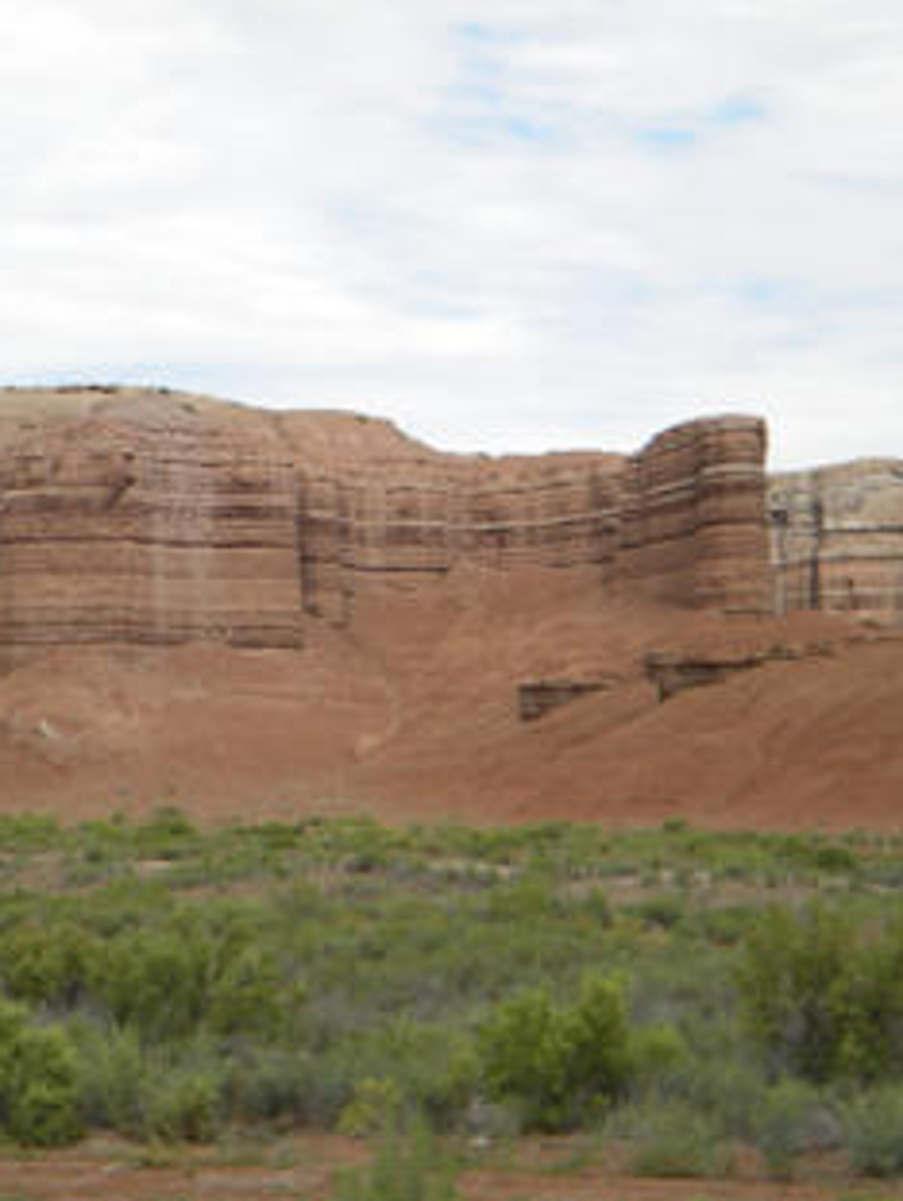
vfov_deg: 21.7
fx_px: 3124
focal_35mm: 90
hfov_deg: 16.4
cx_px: 266
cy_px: 599
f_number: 4.3
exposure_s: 1/675
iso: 80
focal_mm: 12.2
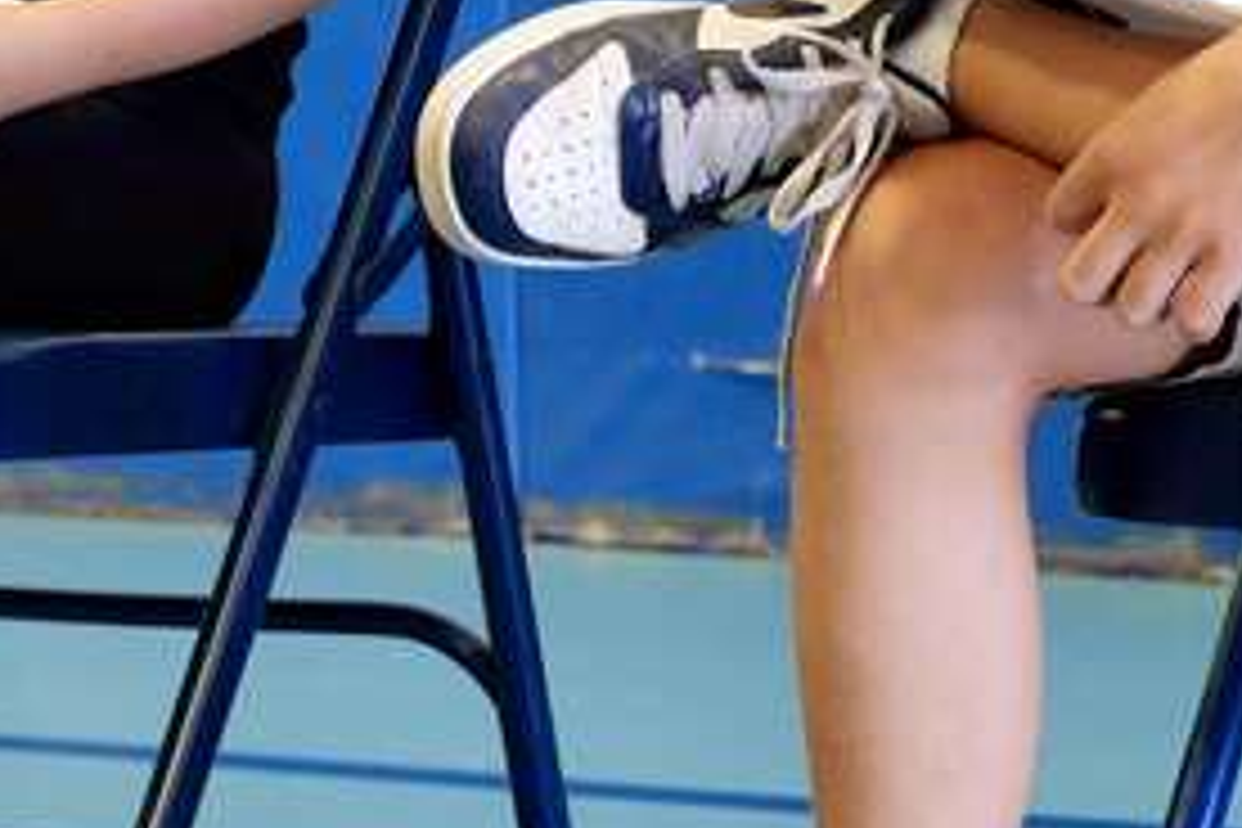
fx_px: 6279
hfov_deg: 11.2
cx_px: 1274
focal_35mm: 182
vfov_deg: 7.5
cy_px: 110
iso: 3200
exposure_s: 1/60
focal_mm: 49
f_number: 5.6
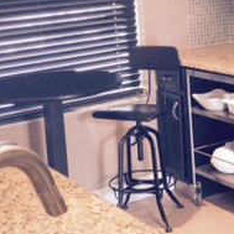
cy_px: 54
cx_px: 196
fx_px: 665
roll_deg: +3.5
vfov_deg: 19.8
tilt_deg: -8.6
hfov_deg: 19.7
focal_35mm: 87
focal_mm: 4.15
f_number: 2.2
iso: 50
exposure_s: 1/15
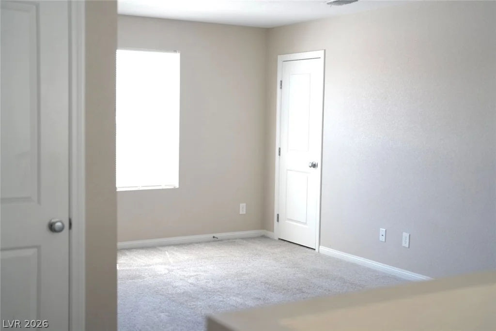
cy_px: 166
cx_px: 248
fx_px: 689
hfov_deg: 39.6
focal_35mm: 50
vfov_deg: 27.0
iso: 1000
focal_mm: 50
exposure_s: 1/320
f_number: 2.2
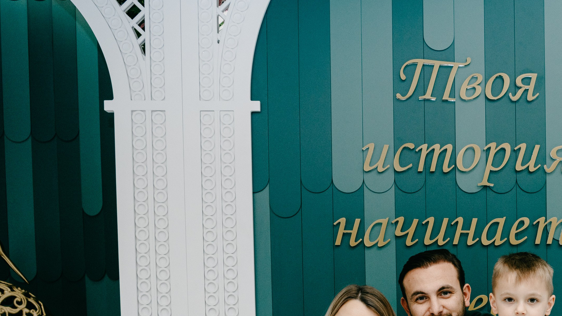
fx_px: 715
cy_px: 343
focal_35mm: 48
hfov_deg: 40.1
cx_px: 492
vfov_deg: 23.5
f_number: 3.5
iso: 320
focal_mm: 24
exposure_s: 1/160
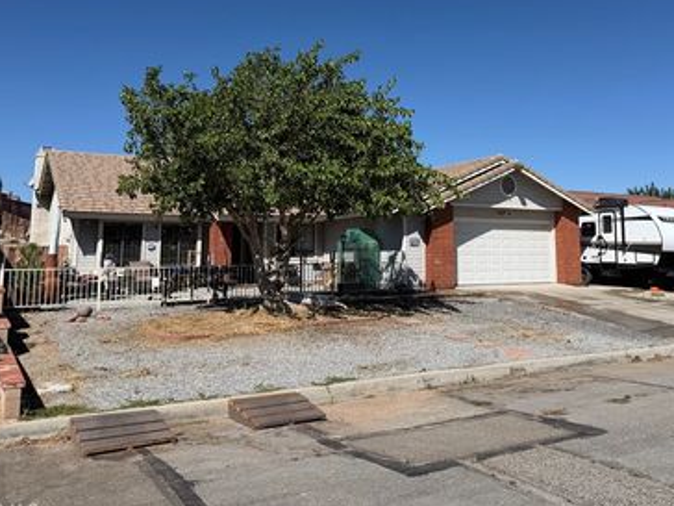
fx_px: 643
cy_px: 177
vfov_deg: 42.5
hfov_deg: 55.0
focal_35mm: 33
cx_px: 404
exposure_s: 1/6711
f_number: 1.78
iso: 80
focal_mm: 6.76
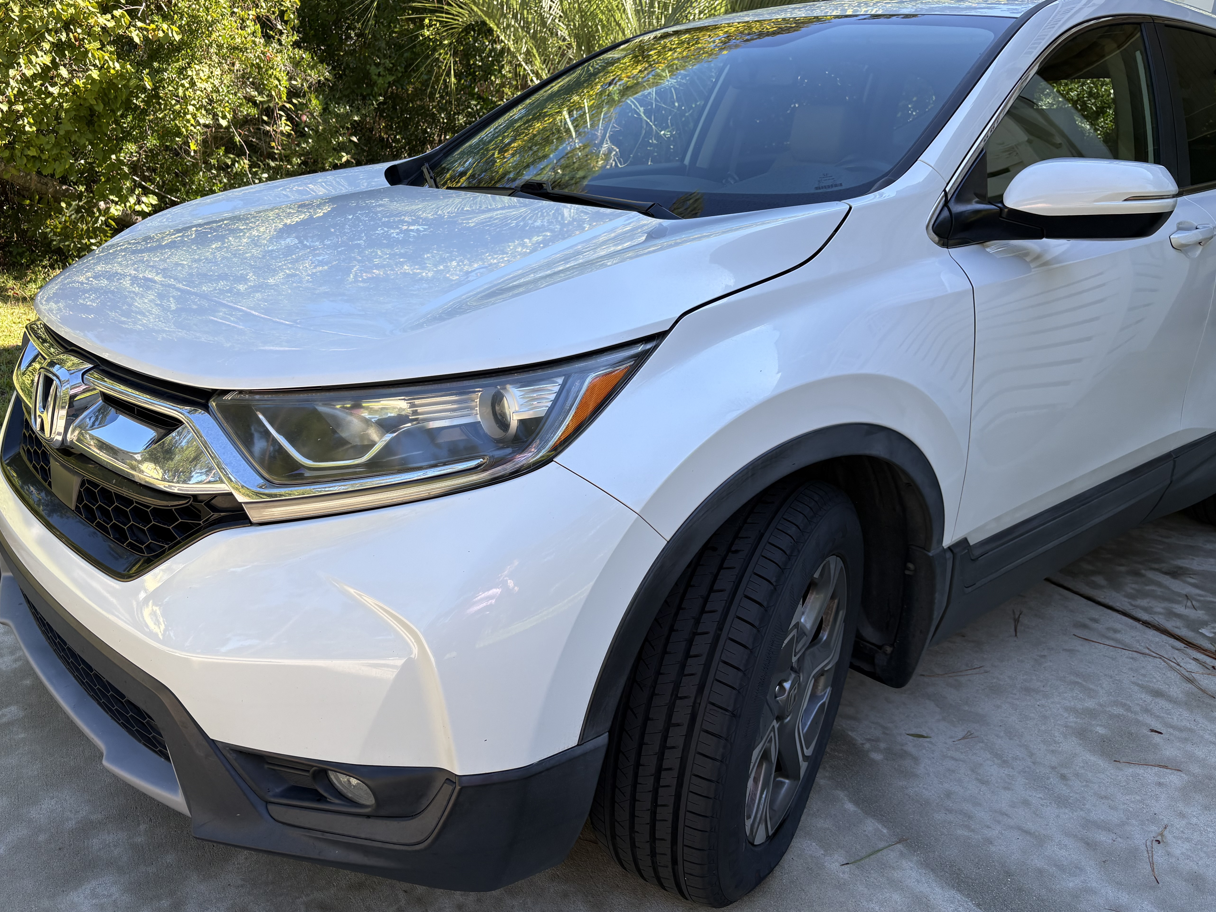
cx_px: 549
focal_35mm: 29
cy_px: 428
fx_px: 1019
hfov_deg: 61.5
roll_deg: -5.2
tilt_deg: -14.8
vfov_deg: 48.2
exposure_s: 1/612
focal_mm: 5.96
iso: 50
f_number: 1.6
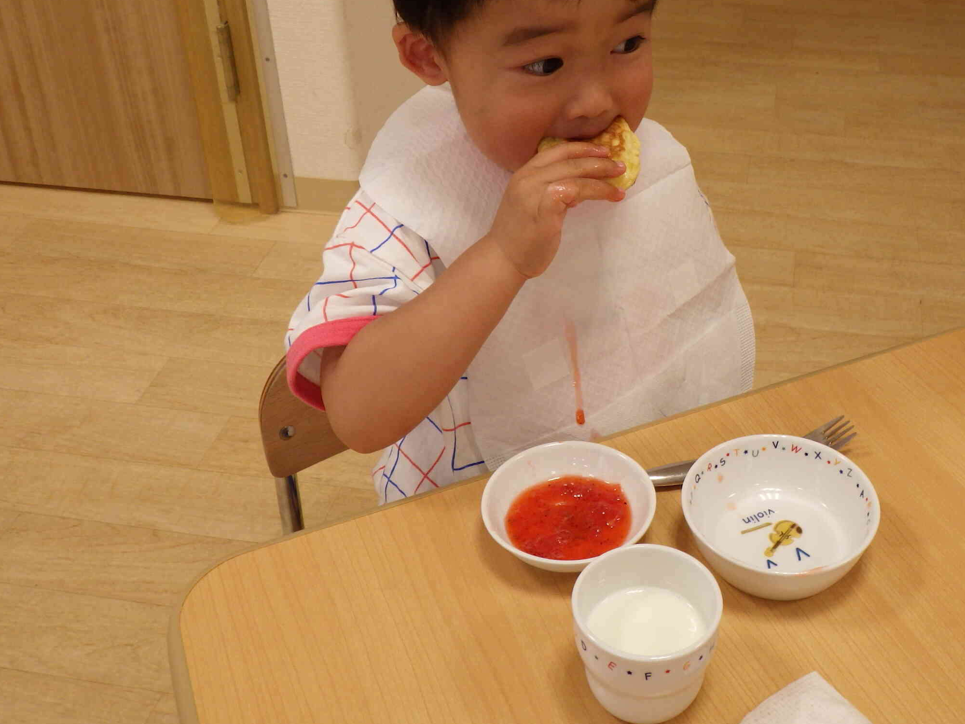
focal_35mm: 43
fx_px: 1199
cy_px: 233
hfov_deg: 43.3
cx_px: 629
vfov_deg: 33.3
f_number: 3.5
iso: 125
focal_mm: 5
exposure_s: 1/60
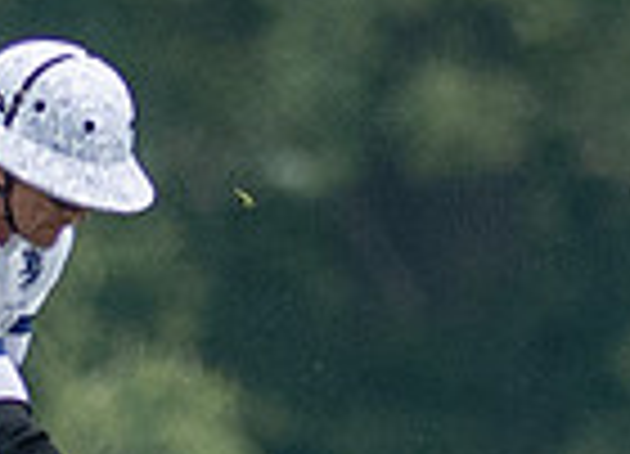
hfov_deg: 0.4
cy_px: 988
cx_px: 929
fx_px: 83877
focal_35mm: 4672
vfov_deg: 0.3
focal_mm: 300
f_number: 2.8
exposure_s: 1/3200
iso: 400
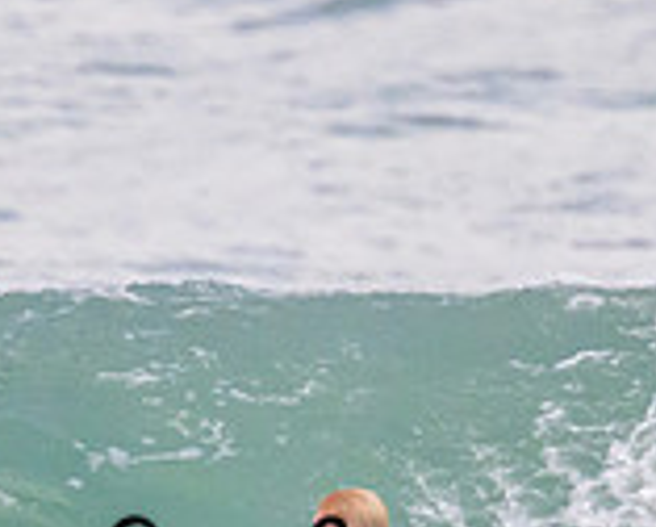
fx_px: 56140
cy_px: 546
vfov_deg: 0.5
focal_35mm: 2888
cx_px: 284
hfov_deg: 0.7
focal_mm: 800
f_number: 11
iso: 4500
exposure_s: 1/2000
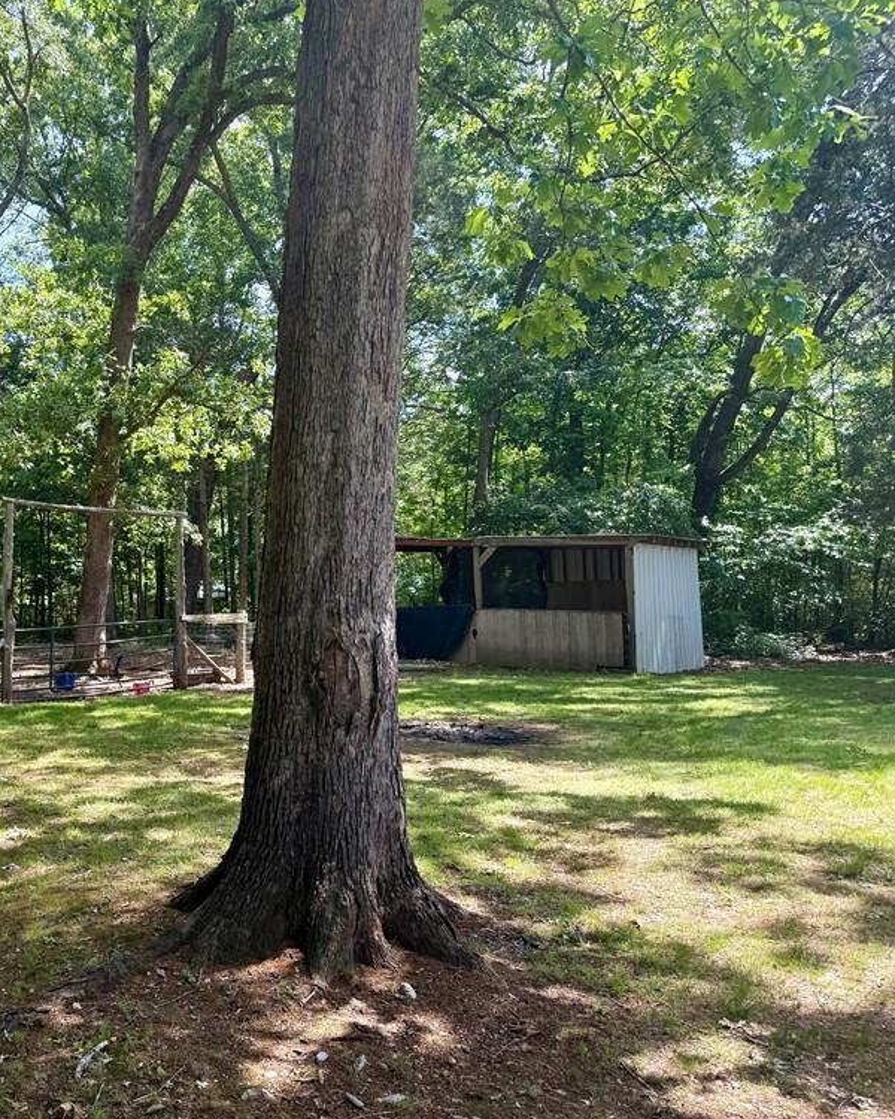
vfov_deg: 55.7
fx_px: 1060
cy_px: 554
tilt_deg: +4.9
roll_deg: +1.7
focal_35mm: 32
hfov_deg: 43.4
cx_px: 166
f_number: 1.78
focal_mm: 6.76
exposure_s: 1/559
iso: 100
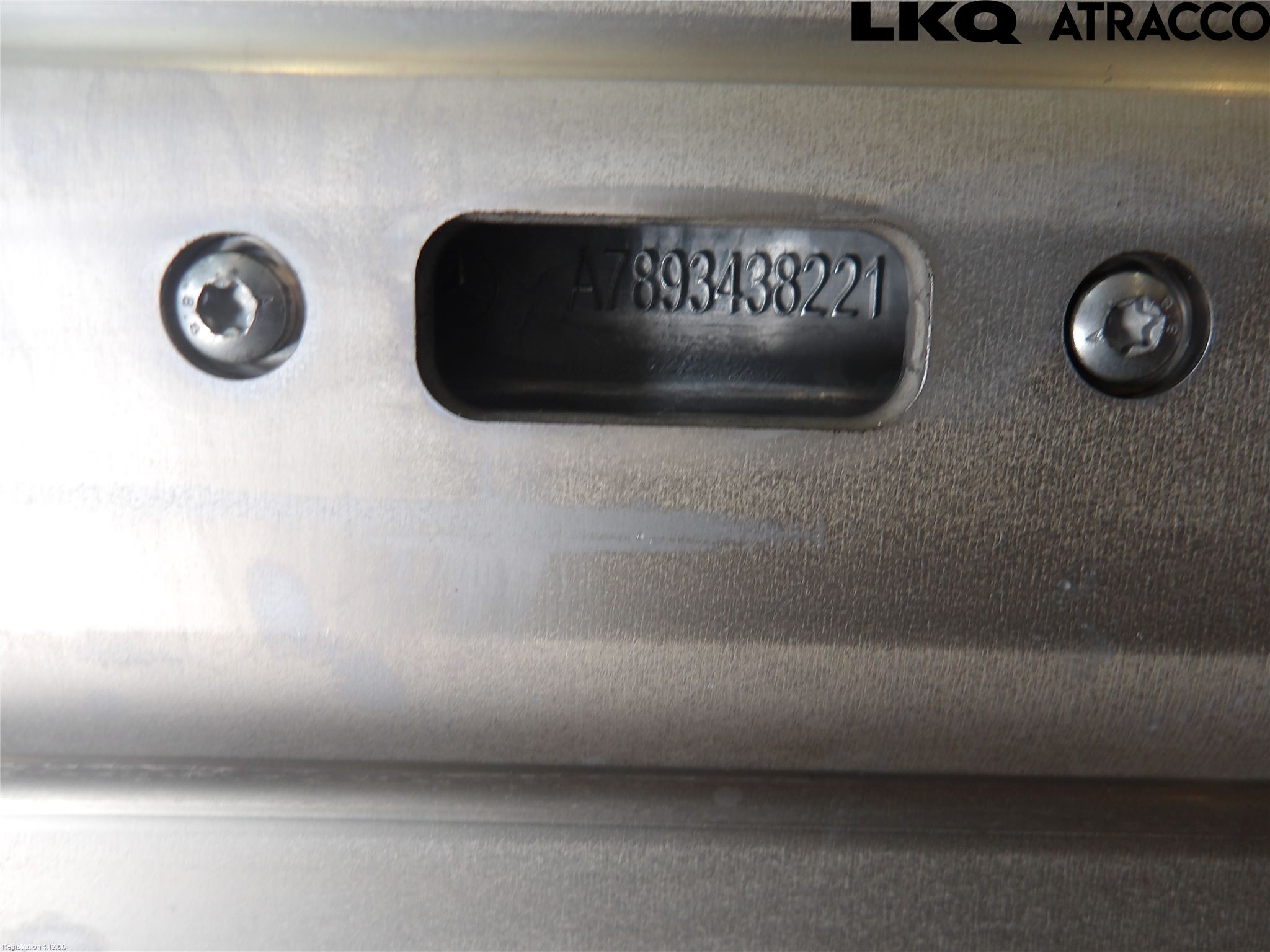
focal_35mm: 27
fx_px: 991
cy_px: 476
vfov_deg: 51.4
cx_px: 635
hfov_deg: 65.3
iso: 100
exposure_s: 1/44
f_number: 3
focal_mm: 4.9
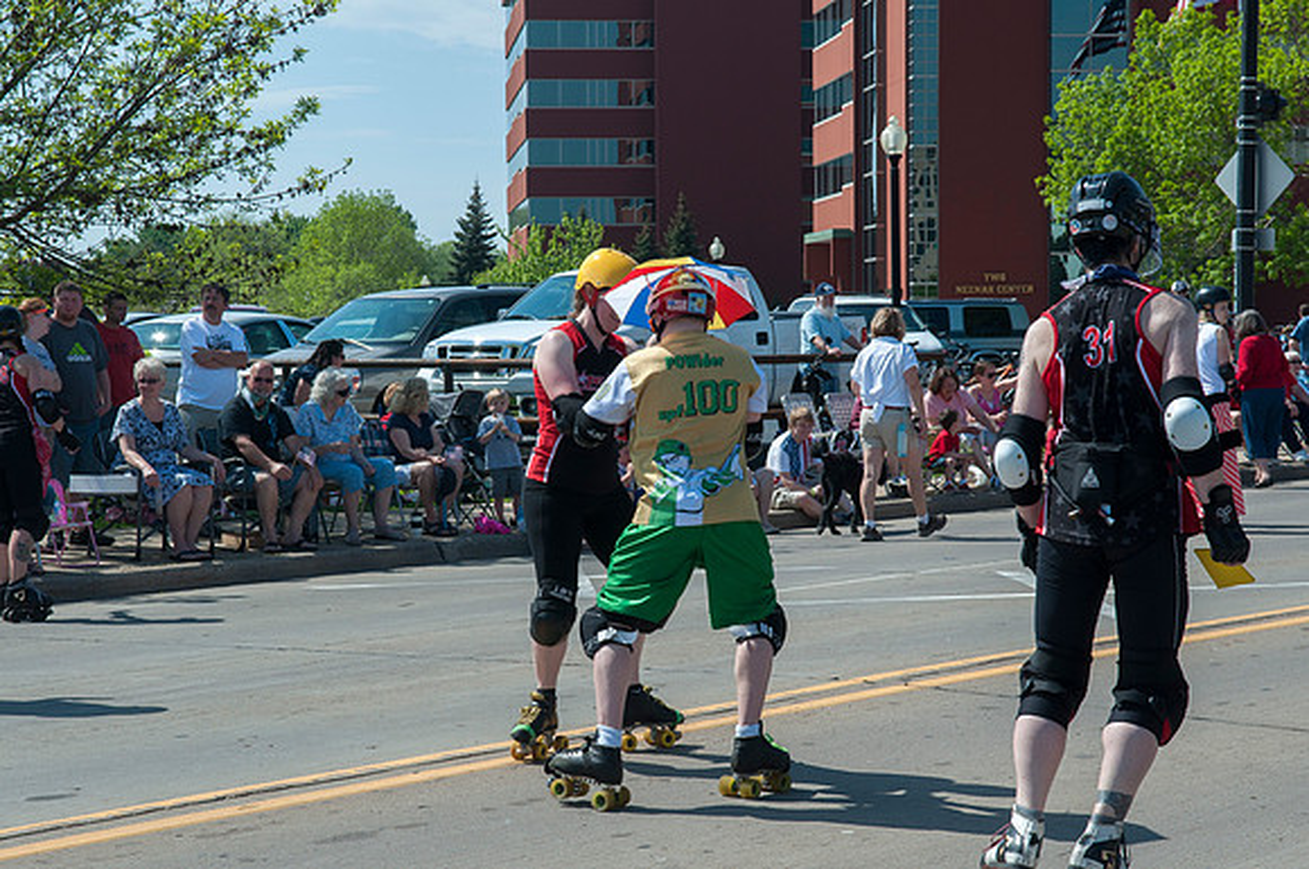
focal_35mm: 82
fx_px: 2996
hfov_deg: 24.6
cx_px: 654
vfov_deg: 16.5
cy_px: 434
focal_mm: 55
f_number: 10
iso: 200
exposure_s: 1/400
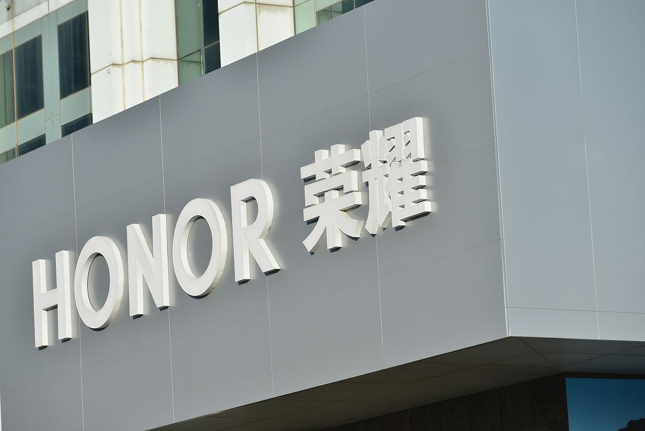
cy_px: 216
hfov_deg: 12.1
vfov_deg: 8.1
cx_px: 322
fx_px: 3047
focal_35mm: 170
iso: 500
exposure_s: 1/2000
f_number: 7.1
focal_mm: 170
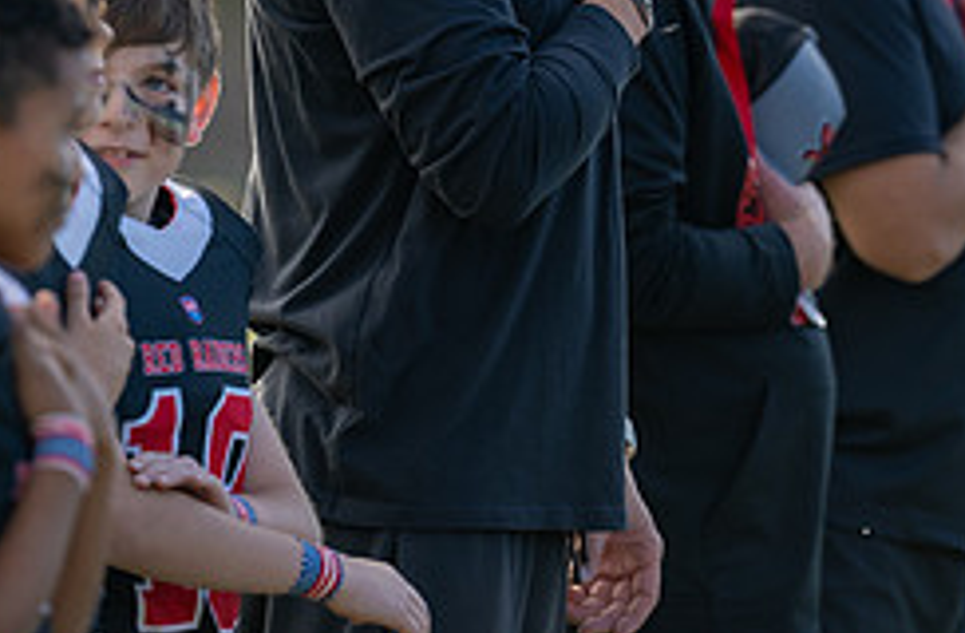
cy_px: -111
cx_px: 642
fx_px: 14108
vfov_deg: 2.6
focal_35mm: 529
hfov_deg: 3.9
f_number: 2.8
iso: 100
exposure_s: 1/640
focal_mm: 200
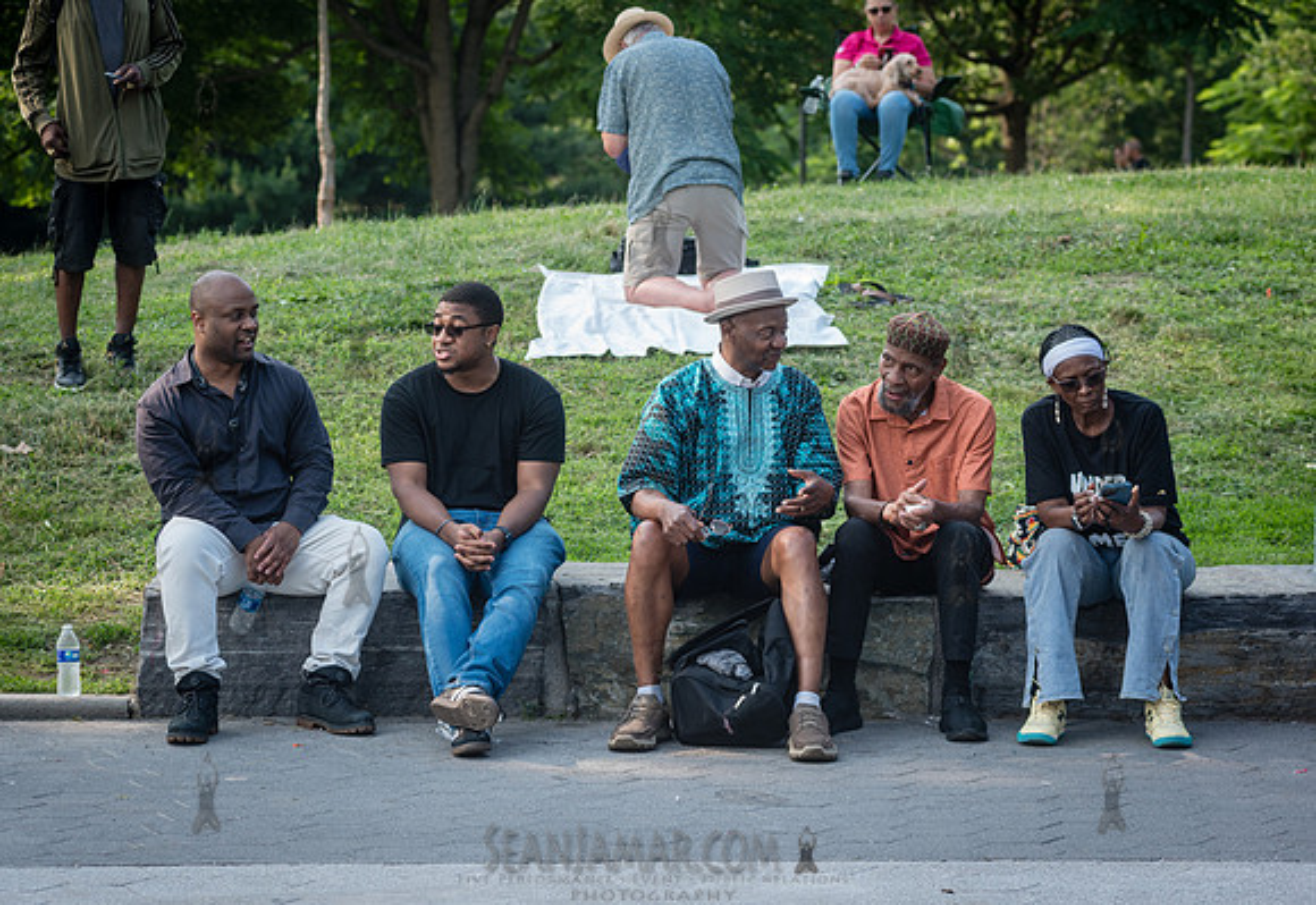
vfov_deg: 12.8
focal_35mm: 109
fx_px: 4034
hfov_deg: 18.5
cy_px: 452
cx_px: 598
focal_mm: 100
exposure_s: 1/320
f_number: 4.5
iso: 200
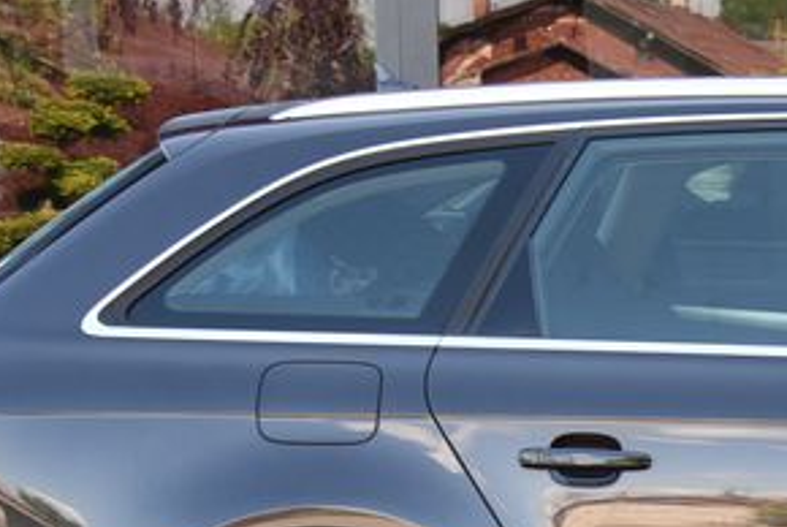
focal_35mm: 120
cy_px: 619
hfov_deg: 16.0
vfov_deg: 11.2
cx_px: 1072
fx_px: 2626
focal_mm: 34
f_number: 6.3
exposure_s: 1/160
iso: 500
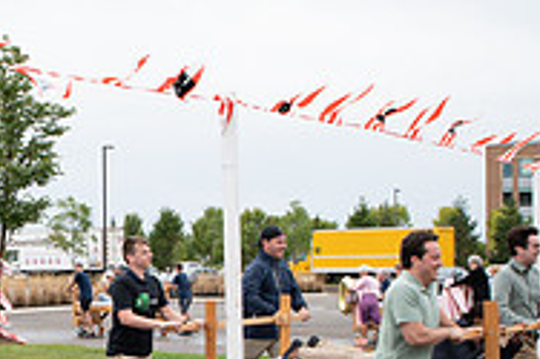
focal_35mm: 74
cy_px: 325
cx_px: -26
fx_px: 1109
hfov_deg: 25.7
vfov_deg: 18.1
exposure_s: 1/320
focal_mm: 24
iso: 640
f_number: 7.1
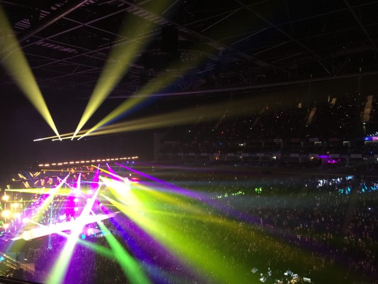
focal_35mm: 29
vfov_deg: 48.2
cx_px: 189
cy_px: 142
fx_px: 317
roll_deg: +1.3
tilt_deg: -0.3
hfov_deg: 61.7
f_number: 2.2
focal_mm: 4.15
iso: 125
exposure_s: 1/10
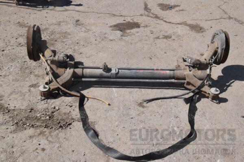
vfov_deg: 25.8
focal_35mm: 52
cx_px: 122
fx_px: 356
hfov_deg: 37.9
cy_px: 81
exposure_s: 1/200
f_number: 29
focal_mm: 35
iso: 800
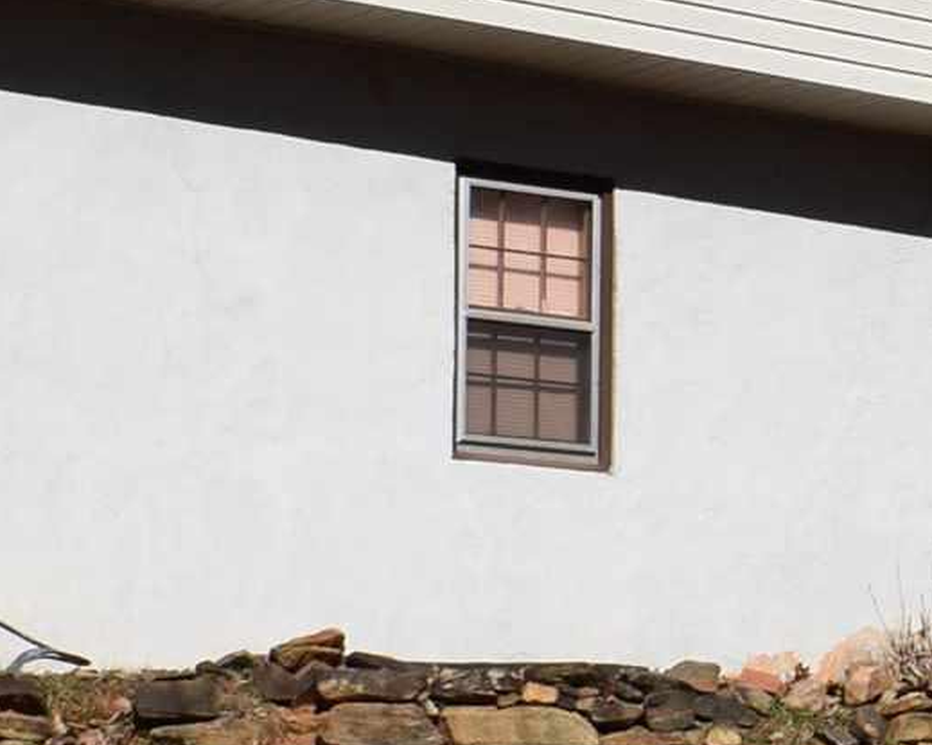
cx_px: 1173
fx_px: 4137
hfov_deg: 12.5
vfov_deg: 10.3
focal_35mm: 150
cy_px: 365
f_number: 13
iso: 100
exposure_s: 1/200
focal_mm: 18
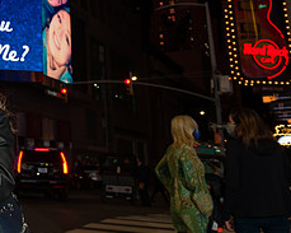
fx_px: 491
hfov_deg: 28.6
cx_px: -61
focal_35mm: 57
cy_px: 48
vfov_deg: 26.2
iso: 500
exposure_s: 1/200
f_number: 5.6
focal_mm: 24
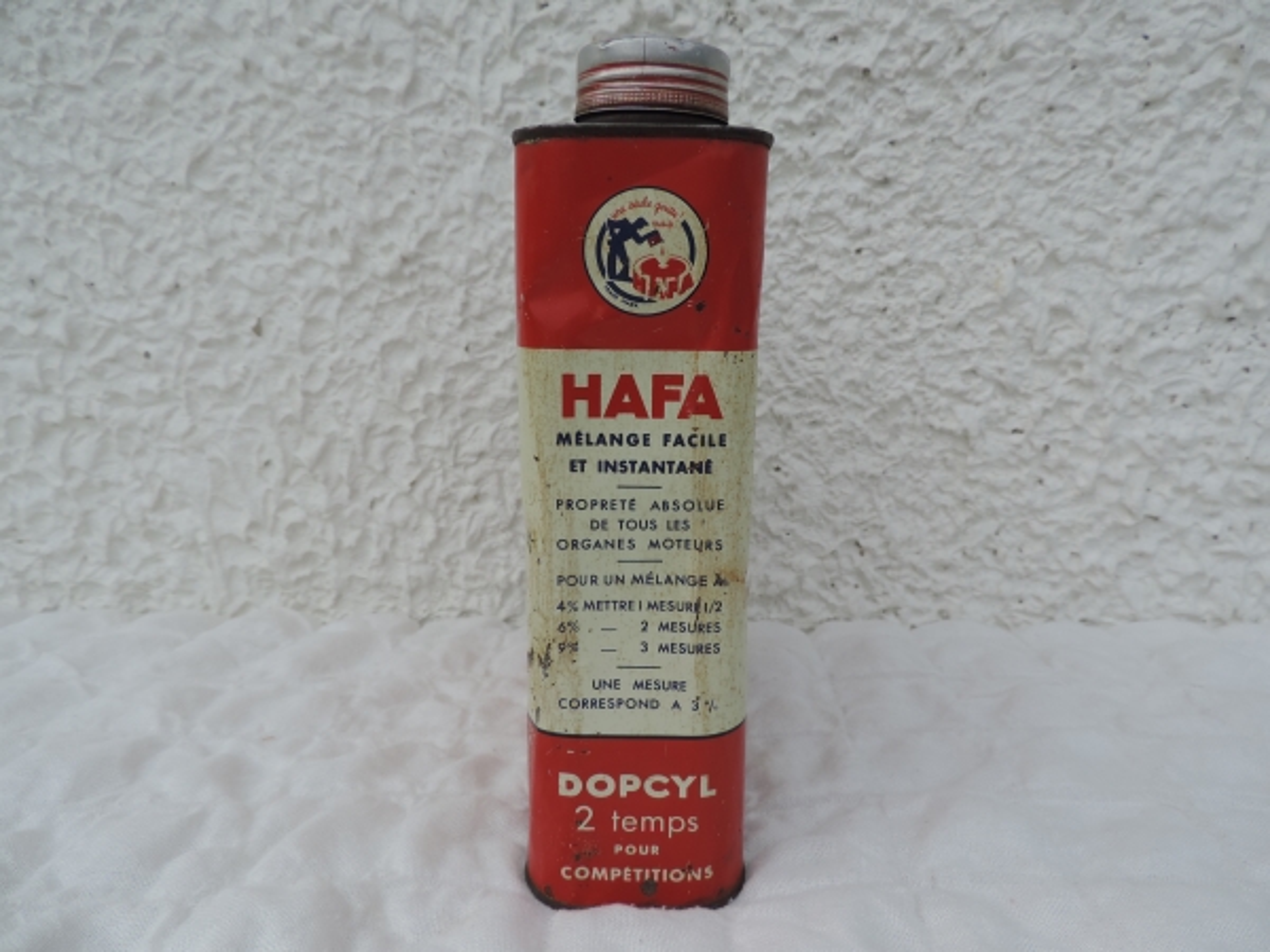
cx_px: 635
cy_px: 476
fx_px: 881
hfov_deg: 71.6
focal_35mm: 24
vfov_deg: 56.8
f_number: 3
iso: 80
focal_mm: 4.3
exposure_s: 1/1000
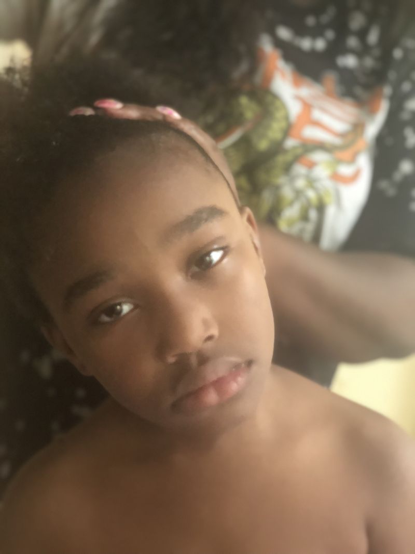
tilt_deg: -11.9
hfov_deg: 28.0
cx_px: 208
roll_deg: -6.7
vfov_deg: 36.8
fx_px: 831
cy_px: 277
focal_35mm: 52
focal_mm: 6
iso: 200
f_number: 2.4
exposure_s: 1/8
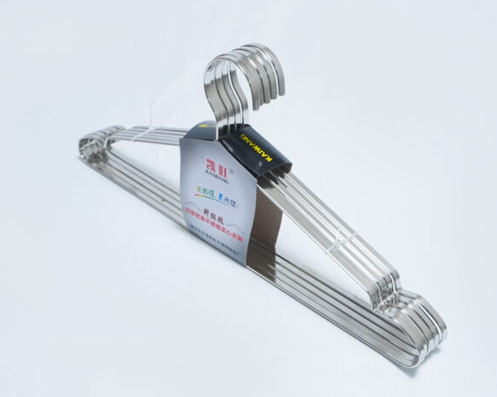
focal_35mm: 49
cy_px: 198
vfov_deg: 30.8
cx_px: 264
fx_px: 720
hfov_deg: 38.1
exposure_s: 1/160
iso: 2500
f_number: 9
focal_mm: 29
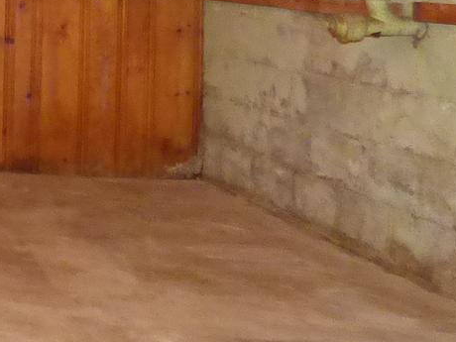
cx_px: -418
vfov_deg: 15.8
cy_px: -94
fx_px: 1172
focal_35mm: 89
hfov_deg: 17.1
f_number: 2.8
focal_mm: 3.58
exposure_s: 1/100
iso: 800
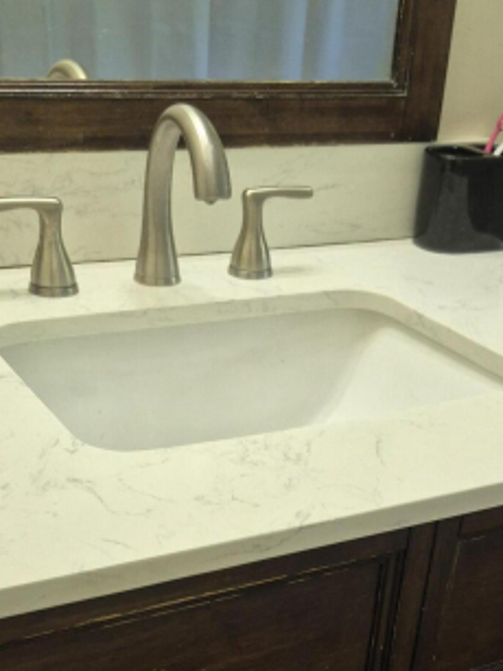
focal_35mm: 50
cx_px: 262
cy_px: 602
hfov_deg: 29.1
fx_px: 969
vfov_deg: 35.9
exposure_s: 1/120
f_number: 1.8
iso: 320
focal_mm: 5.4
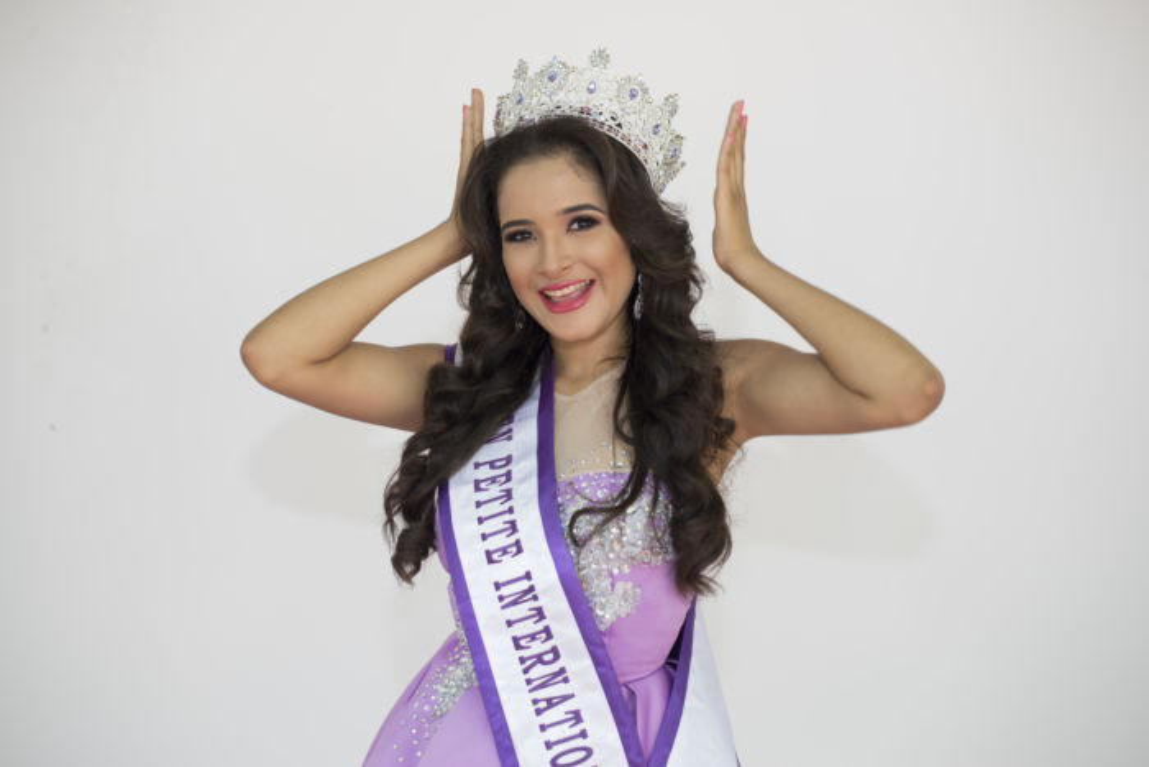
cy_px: 384
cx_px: 574
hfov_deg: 39.6
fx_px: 1596
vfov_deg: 27.0
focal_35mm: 50
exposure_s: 1/160
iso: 200
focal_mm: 50
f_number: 2.8
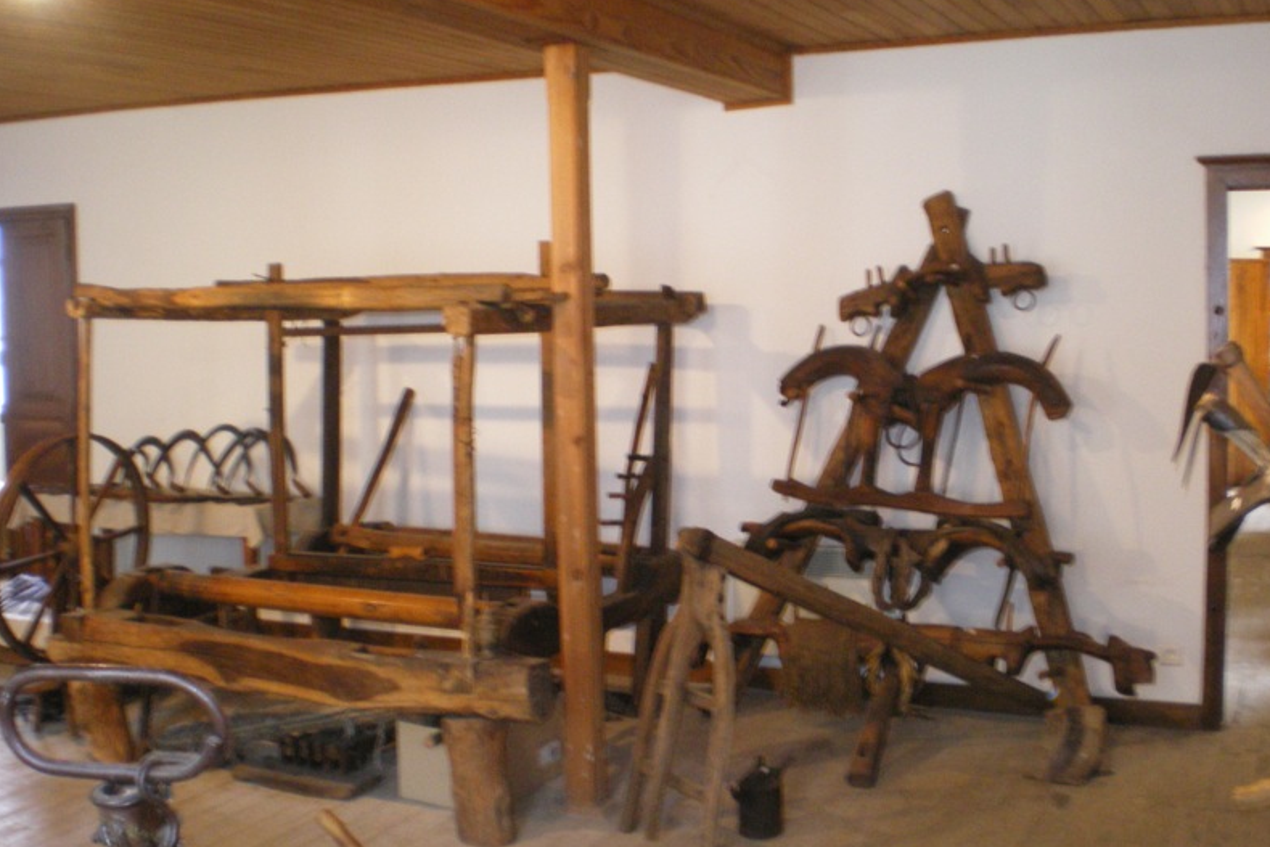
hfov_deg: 48.5
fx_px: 1411
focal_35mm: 40
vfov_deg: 33.4
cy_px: 432
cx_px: 633
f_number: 3.1
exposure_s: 1/10
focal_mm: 6.3
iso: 400
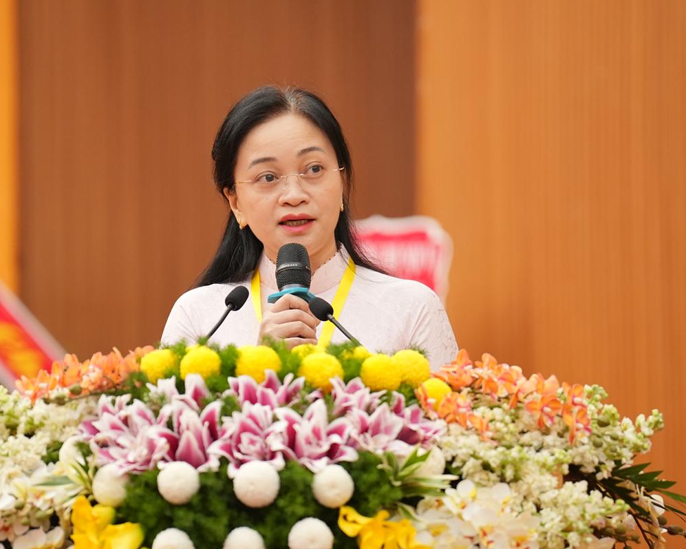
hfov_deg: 5.7
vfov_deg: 4.6
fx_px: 6881
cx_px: 297
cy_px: 274
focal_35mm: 339
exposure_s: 1/125
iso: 1250
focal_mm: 200
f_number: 2.8
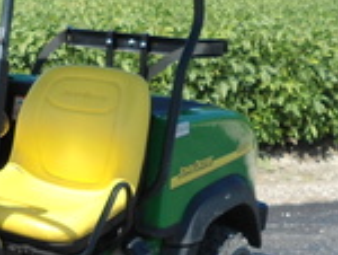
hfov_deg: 19.5
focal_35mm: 94
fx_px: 919
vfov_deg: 15.6
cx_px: -77
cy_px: 223
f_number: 2.8
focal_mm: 4.7
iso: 80
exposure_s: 1/800
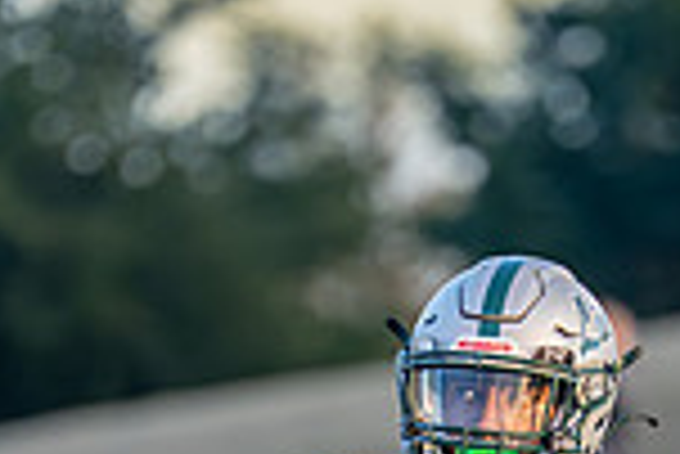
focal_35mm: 1082
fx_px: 20457
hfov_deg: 1.9
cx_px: 526
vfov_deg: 1.3
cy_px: 881
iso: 500
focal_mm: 200
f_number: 2.8
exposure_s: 1/1250
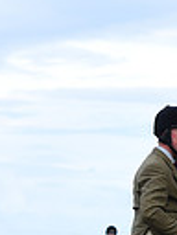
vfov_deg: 4.8
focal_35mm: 414
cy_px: 255
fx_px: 2823
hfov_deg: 3.5
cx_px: 424
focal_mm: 95
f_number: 5
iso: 450
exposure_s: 1/800
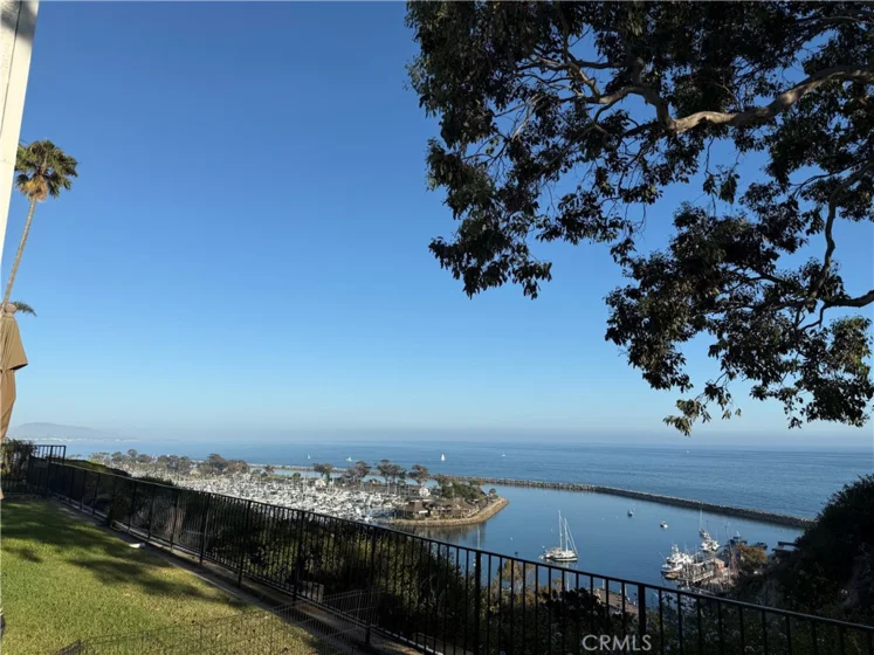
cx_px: 437
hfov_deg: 71.6
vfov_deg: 56.8
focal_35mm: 24
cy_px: 328
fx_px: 606
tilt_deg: +10.7
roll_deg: -0.6
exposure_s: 1/5319
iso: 80
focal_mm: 6.76
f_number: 1.78
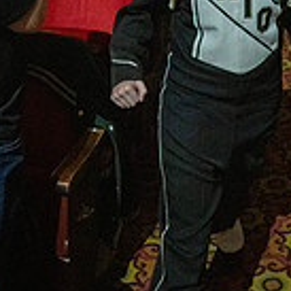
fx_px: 666
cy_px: -123
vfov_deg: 21.4
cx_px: 227
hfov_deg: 24.3
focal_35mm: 70
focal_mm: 25
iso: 12800
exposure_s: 1/500
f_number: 2.8
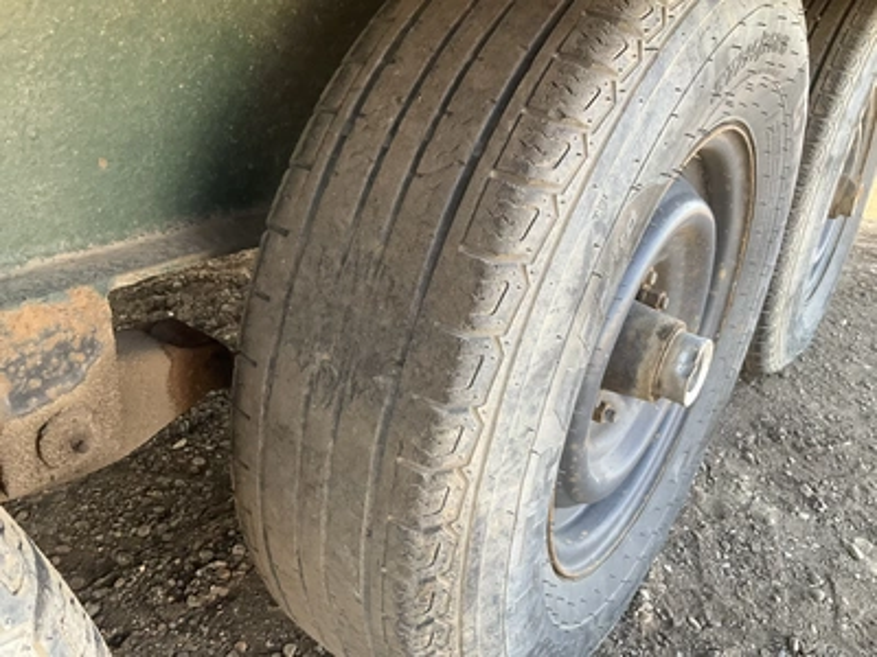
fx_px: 735
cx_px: 438
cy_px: 328
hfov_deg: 61.7
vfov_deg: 48.2
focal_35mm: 29
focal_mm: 3
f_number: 1.8
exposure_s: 1/122
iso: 50
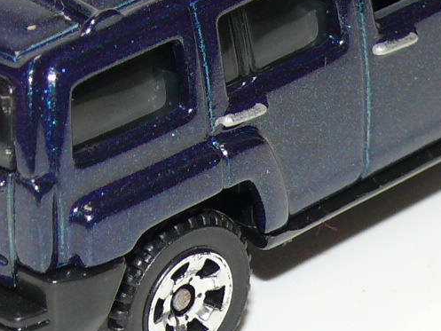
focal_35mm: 264
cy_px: 66
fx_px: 3364
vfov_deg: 5.6
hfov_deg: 7.5
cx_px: 255
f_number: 4
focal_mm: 12.1
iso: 100
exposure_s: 1/30
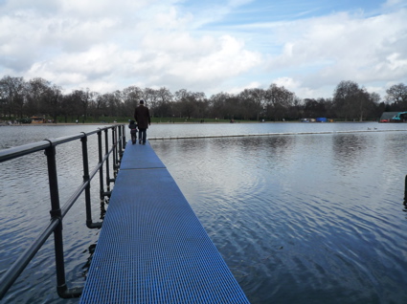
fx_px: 294
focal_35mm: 25
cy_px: 152
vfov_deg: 54.8
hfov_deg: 69.4
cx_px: 204
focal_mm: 4.4
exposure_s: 1/640
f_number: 4
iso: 160
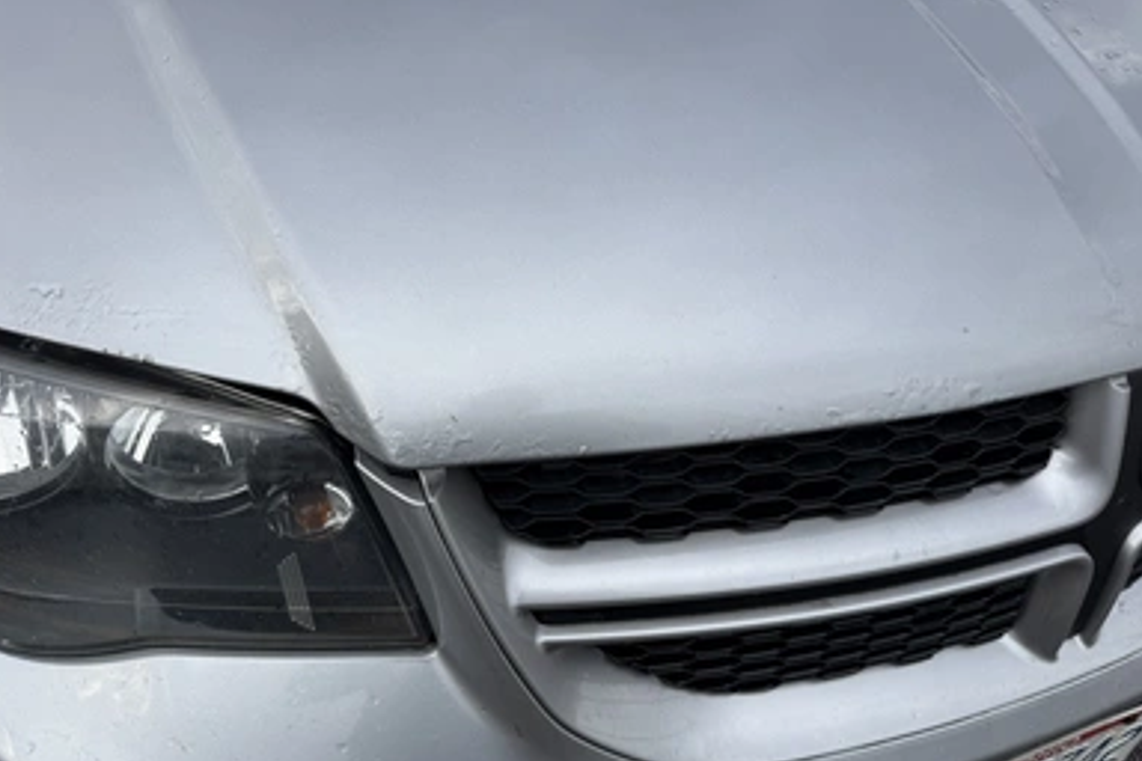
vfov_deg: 49.5
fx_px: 825
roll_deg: -0.8
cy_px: 416
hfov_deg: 69.4
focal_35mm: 26
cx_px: 553
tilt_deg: -43.3
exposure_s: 1/1192
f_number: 1.78
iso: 80
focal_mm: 6.76
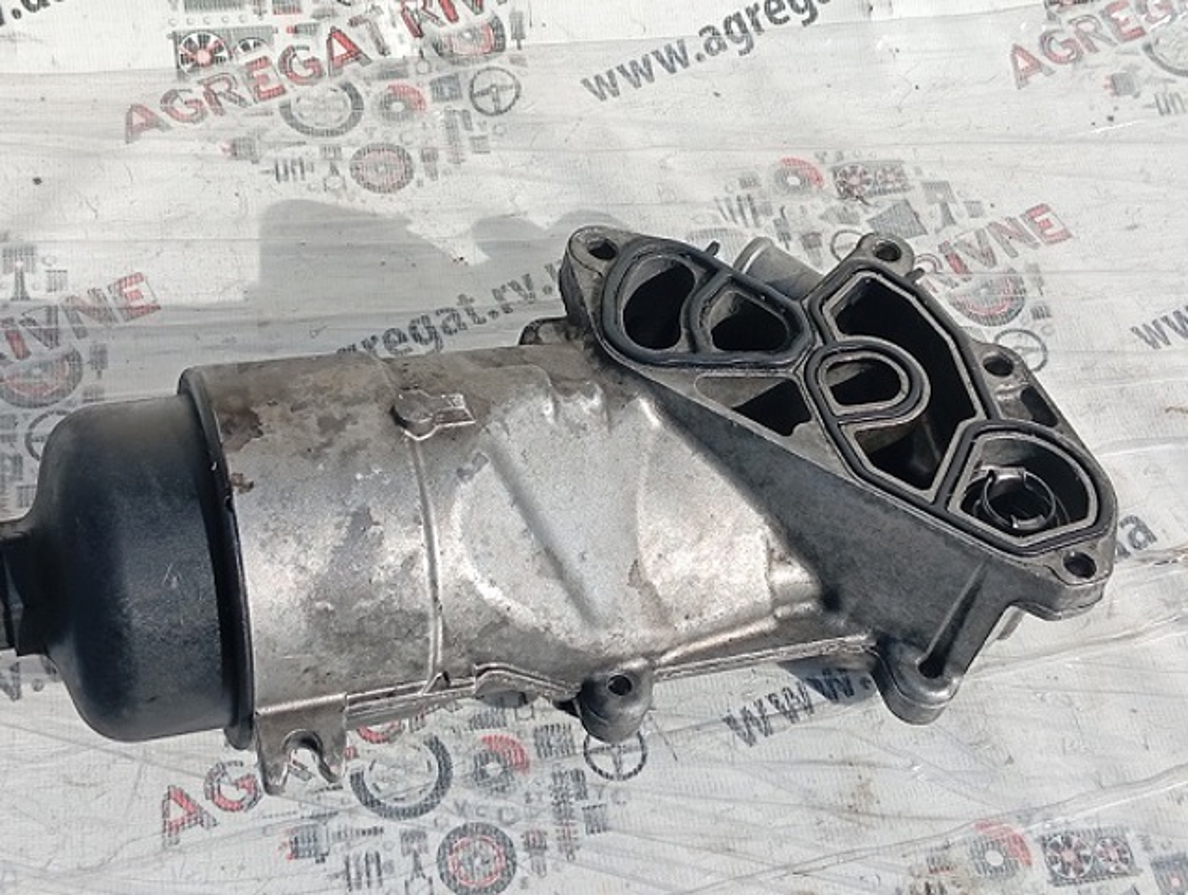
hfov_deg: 36.8
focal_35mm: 52
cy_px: 448
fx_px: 1788
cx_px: 594
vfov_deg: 28.1
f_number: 1.8
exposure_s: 1/1005
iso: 50
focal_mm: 3.96
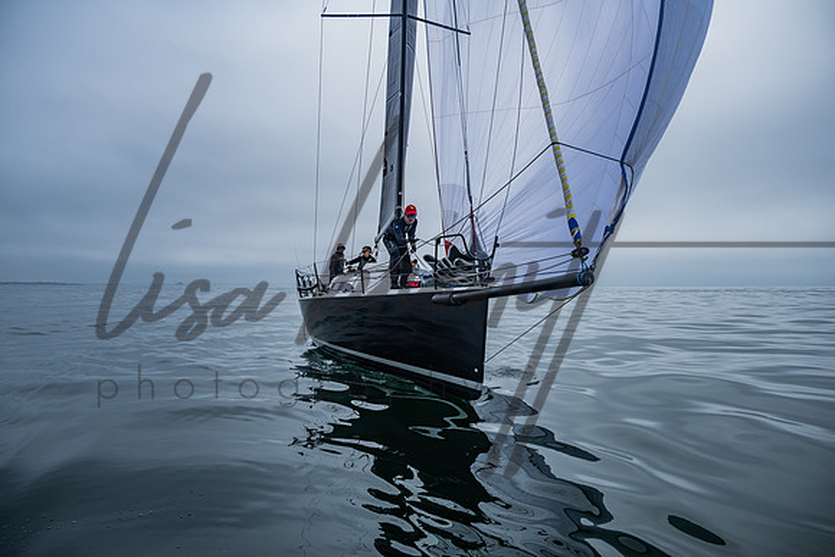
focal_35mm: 25
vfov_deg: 50.4
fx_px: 591
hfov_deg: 70.4
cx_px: 403
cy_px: 278
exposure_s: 1/2500
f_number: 5.6
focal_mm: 24
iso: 320
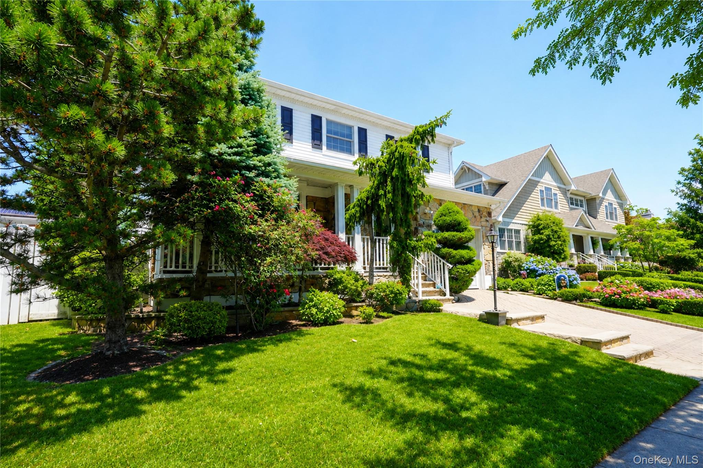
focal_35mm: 19
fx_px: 371
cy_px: 234
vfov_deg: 64.5
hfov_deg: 86.9
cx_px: 352
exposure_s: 1/125
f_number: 8
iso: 100
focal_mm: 19
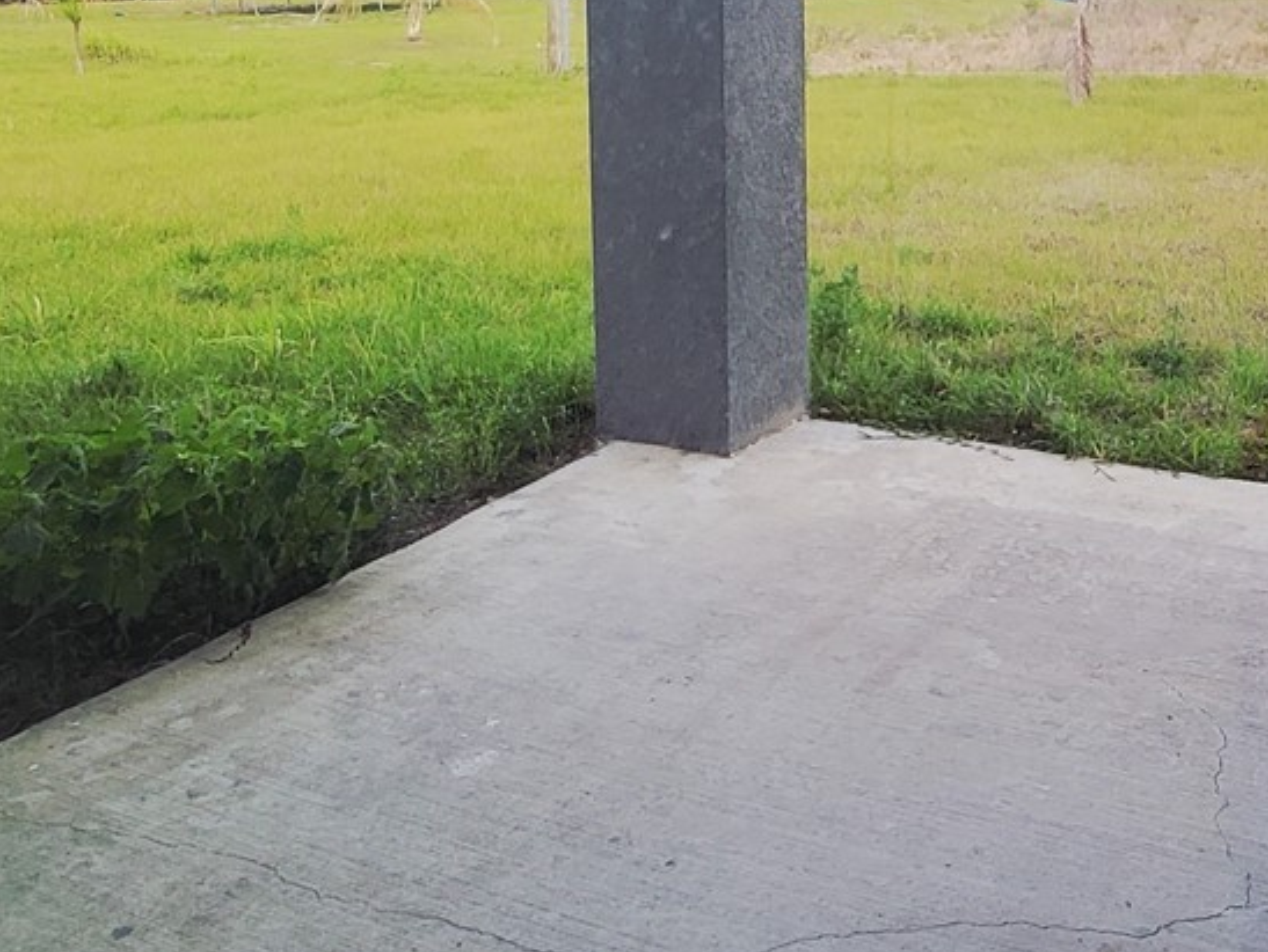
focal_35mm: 38
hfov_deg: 47.8
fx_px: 1393
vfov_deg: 35.8
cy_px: 116
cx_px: 886
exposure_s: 1/120
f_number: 2.2
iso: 50
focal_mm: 1.74
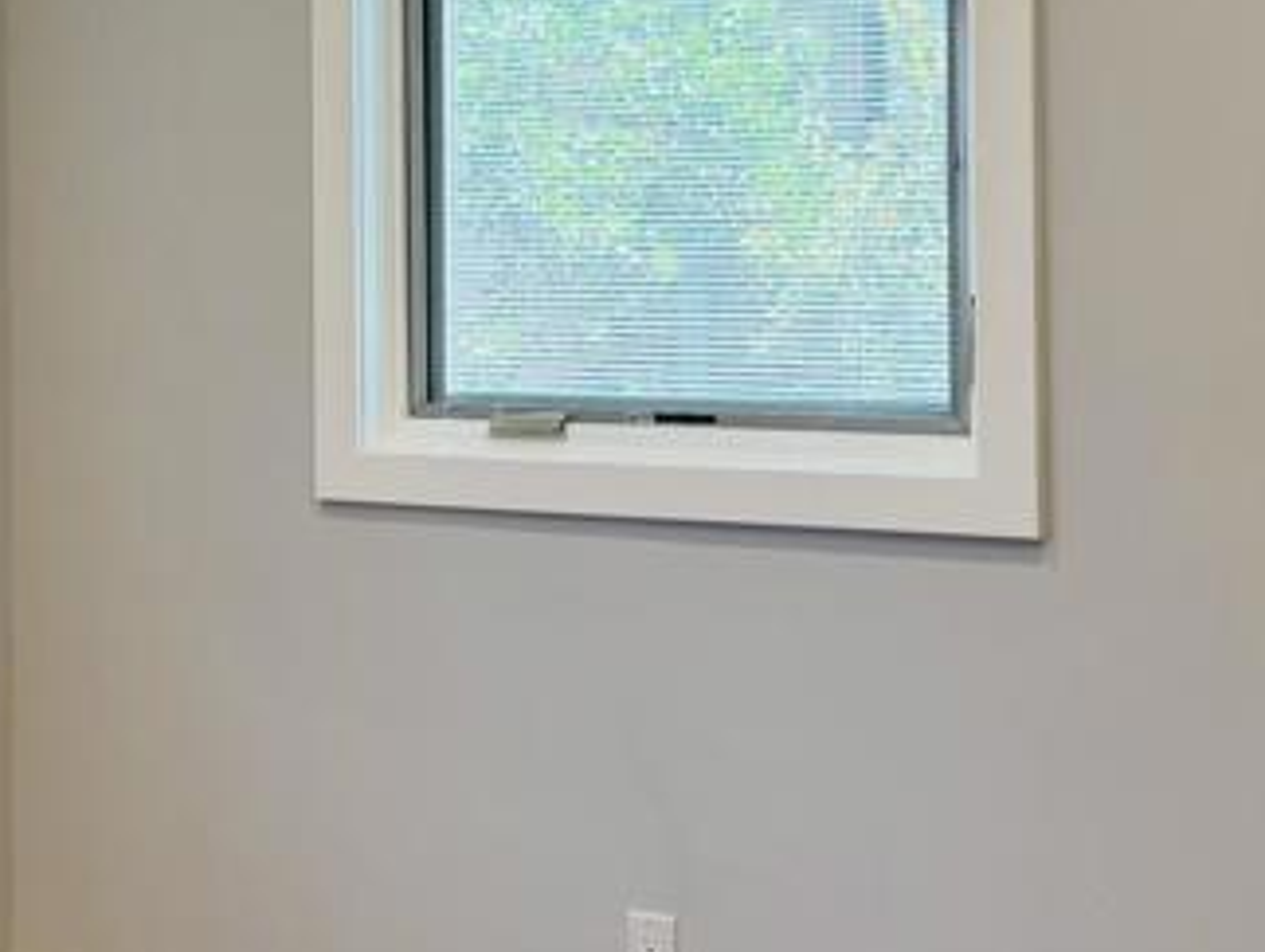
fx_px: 2780
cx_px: 270
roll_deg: +0.6
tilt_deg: -0.5
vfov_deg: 19.3
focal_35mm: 76
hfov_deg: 25.2
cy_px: 227
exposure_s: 1/161
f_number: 1.78
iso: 100
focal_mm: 6.76
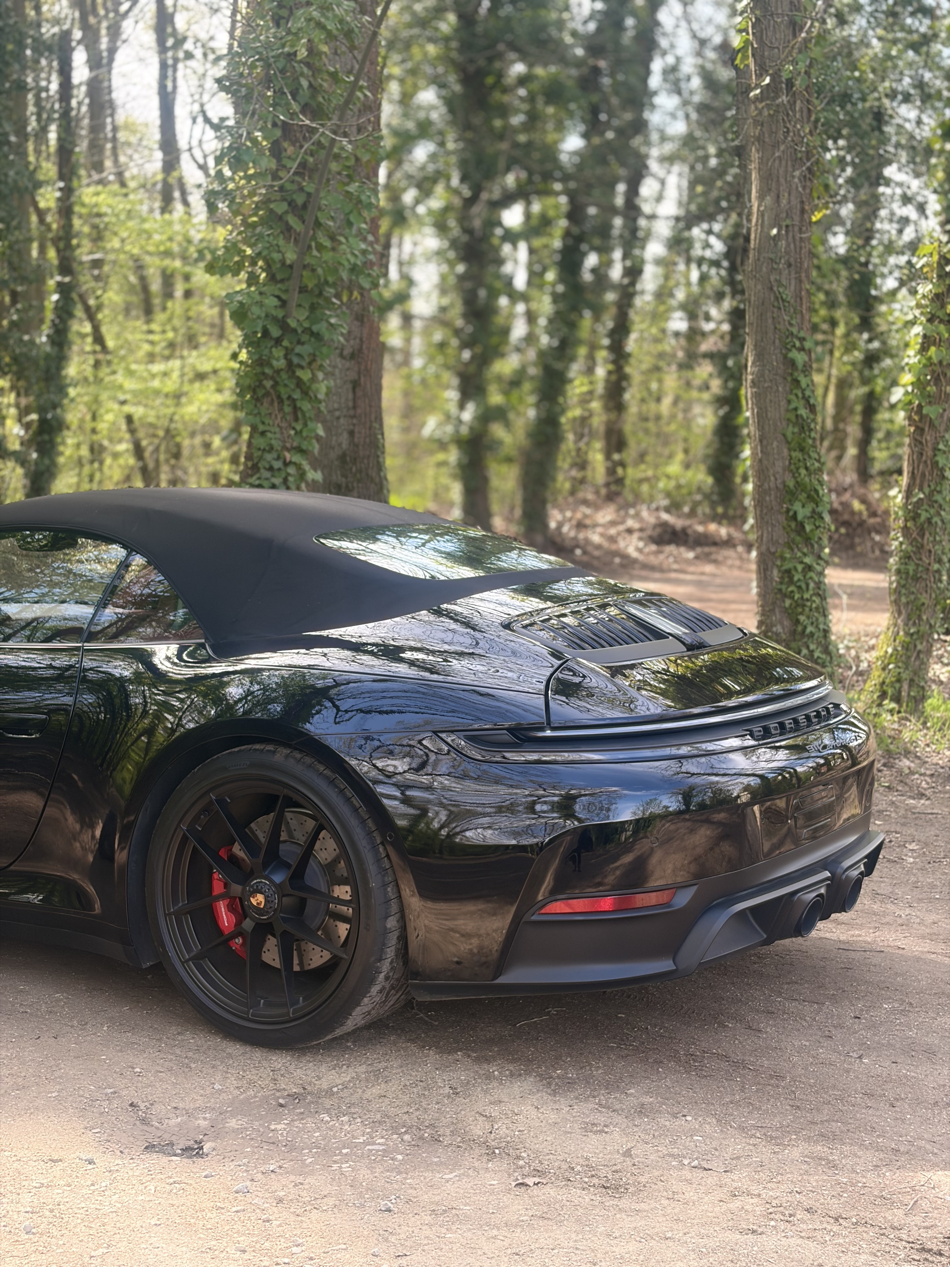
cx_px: 475
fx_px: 1903
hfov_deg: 28.0
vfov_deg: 36.8
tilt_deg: -4.1
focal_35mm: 52
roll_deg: -1.0
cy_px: 634
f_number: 1.6
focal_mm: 5.96
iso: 40
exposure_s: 1/299
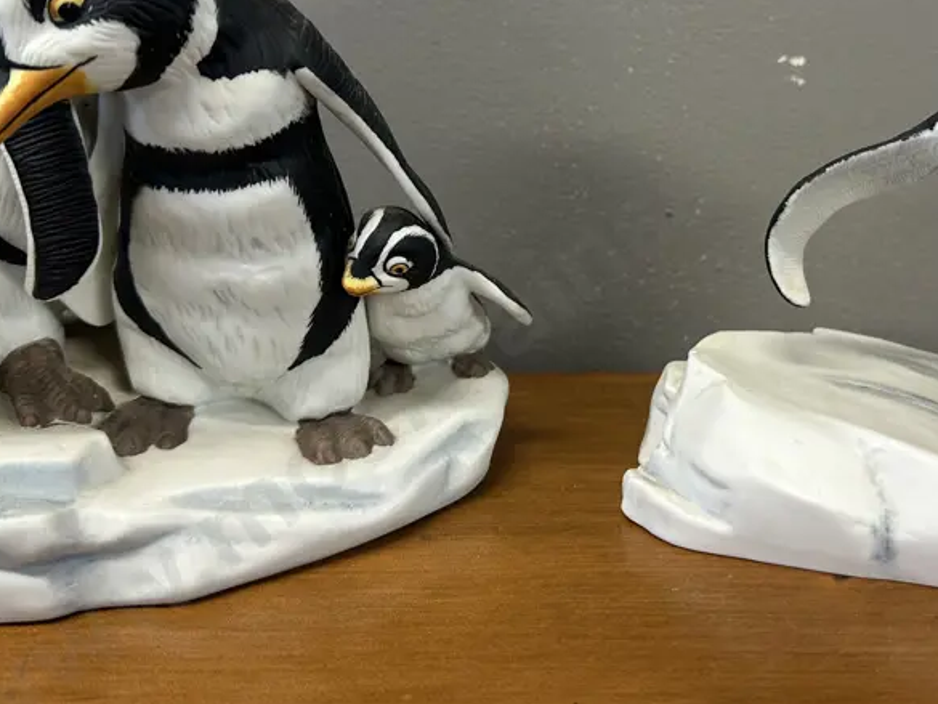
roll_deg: -1.5
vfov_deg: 34.1
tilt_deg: -15.3
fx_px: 1138
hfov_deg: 44.2
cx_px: 624
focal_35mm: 42
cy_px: 239
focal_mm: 6.86
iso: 125
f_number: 1.78
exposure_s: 1/50
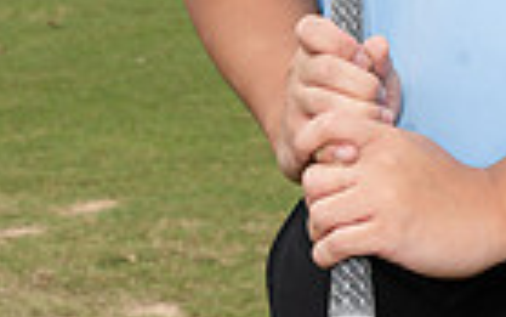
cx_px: 477
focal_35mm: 195
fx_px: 2690
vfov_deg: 6.5
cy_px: -408
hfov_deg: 10.7
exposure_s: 1/250
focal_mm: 59
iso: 400
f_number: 10
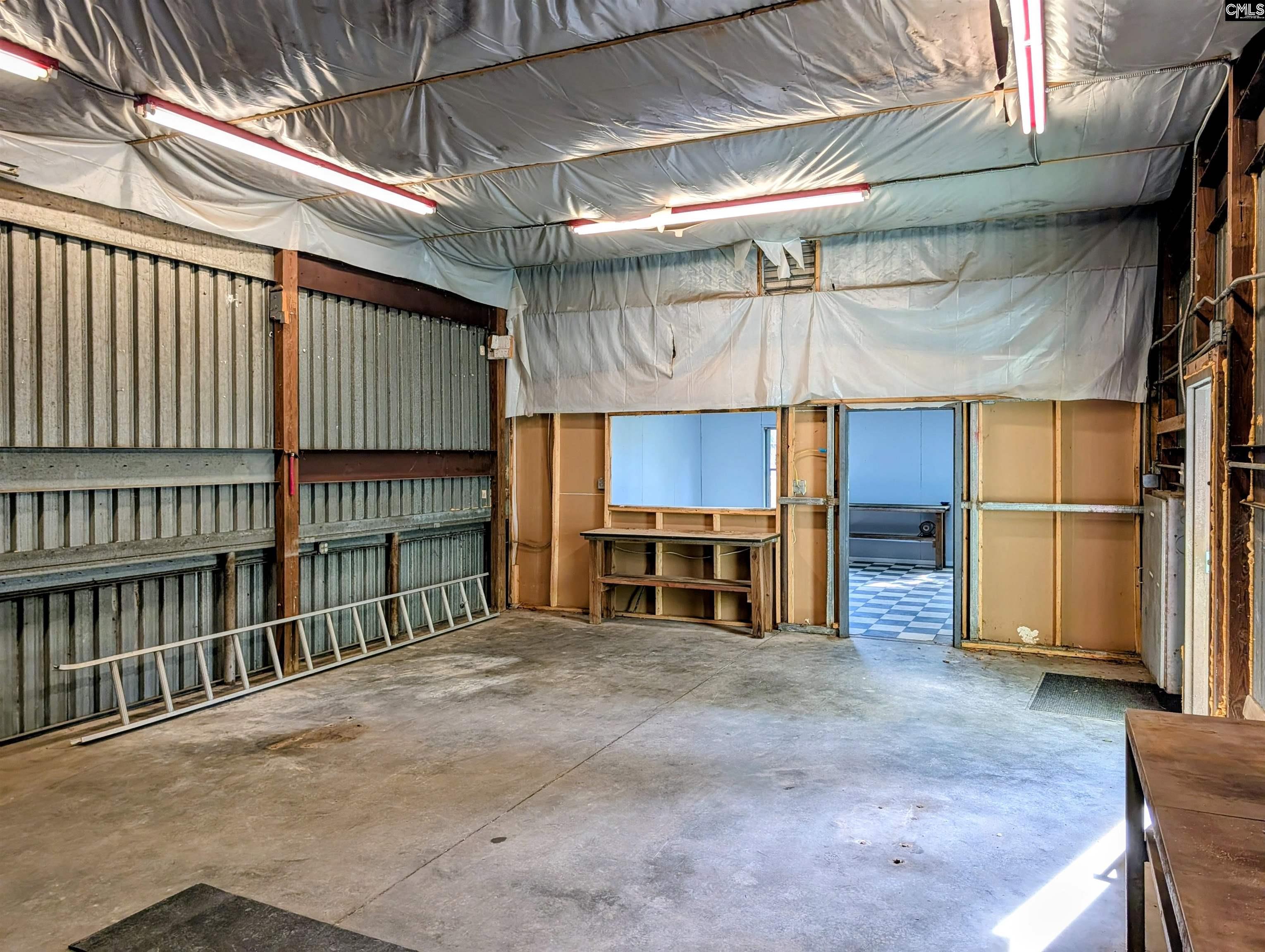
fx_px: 878
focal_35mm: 24
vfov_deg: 56.9
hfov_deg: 71.5
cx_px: 632
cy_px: 476
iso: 105
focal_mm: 6.9
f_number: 1.68
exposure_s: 1/120
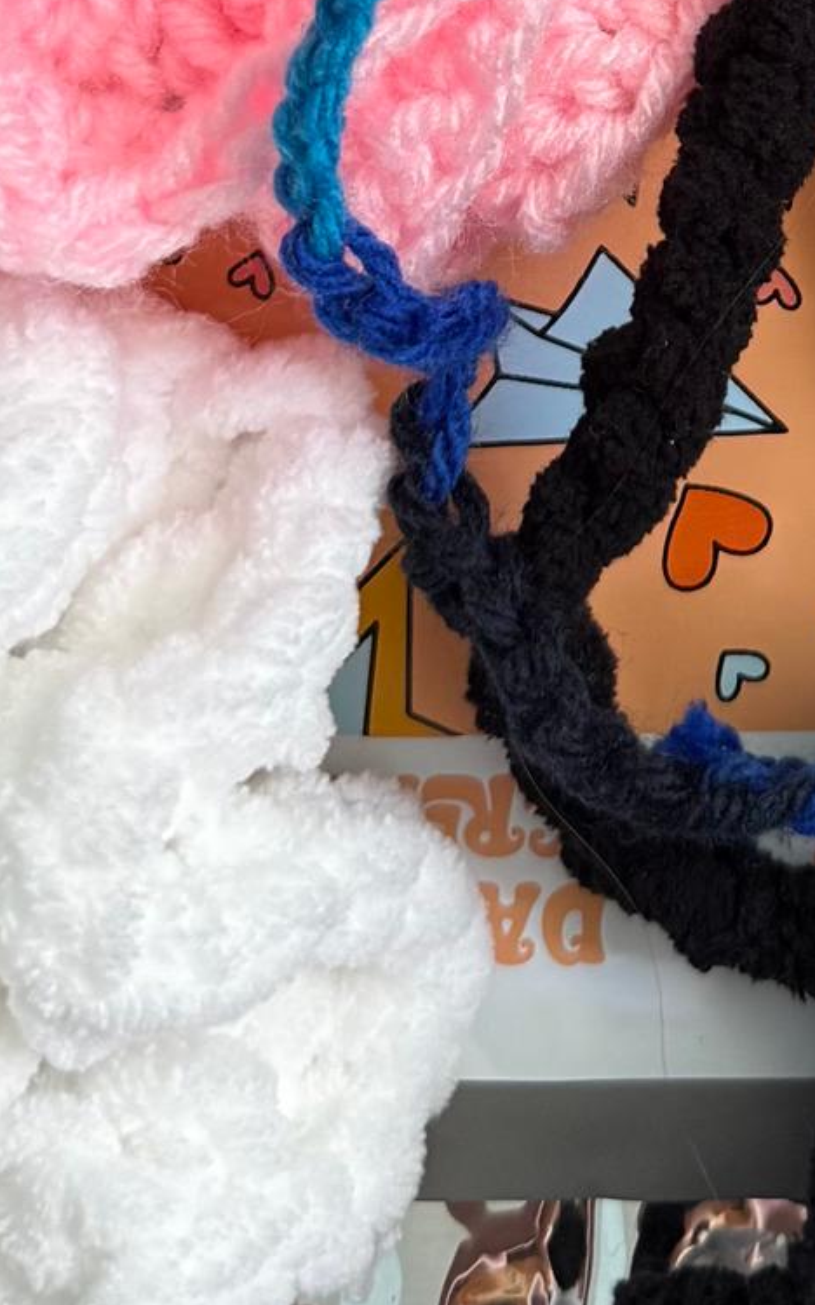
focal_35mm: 87
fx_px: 3092
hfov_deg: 14.6
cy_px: -333
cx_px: 914
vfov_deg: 21.8
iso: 200
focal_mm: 6.76
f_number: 1.78
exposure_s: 1/75
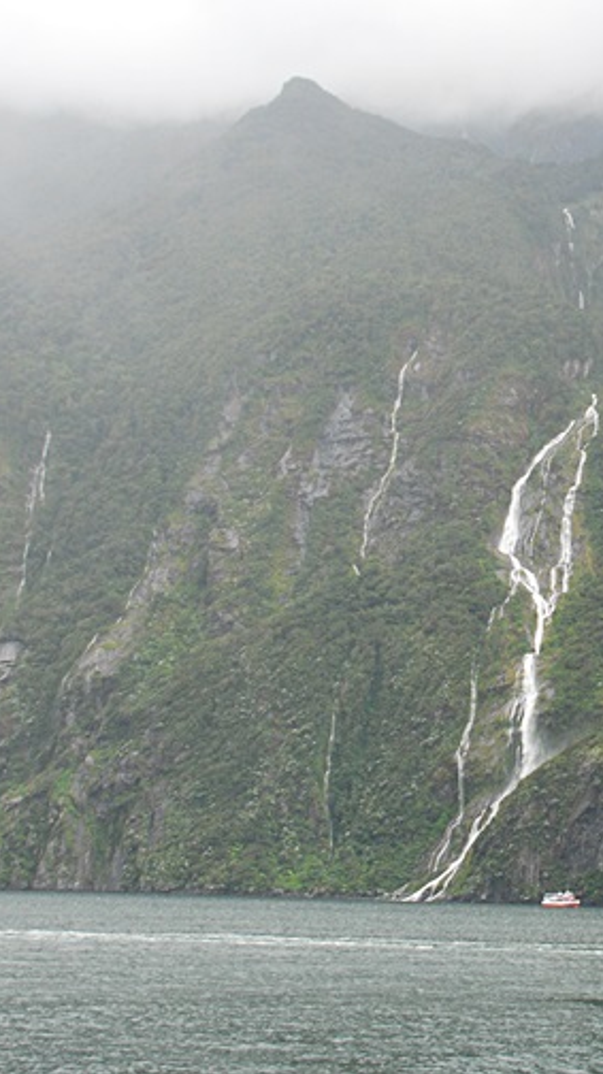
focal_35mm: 70
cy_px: 533
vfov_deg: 30.2
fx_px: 1992
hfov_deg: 16.7
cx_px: 641
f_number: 6.3
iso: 400
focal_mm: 28
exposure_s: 1/100
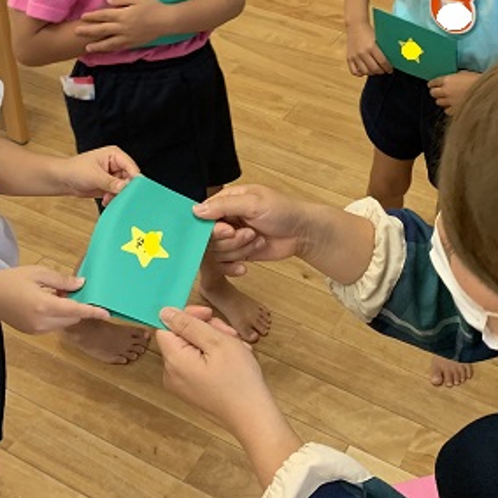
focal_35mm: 55
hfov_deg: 31.1
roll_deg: -1.2
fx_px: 895
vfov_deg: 30.5
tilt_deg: -33.1
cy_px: 119
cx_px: 267
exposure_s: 1/60
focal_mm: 4.25
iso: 125
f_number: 1.8
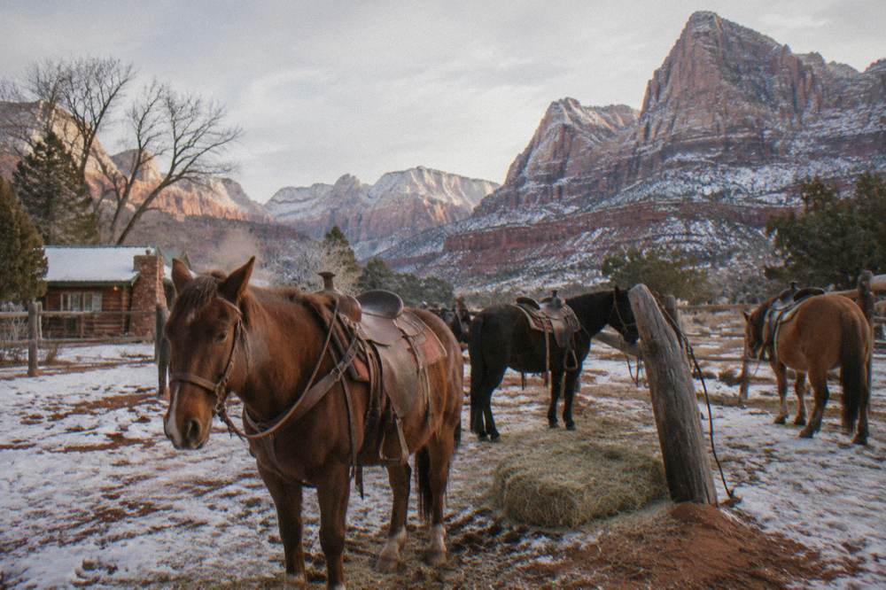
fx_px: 1205
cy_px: 295
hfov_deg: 40.4
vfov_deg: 27.5
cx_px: 443
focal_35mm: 49
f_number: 4
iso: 500
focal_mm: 49
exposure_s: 1/2500
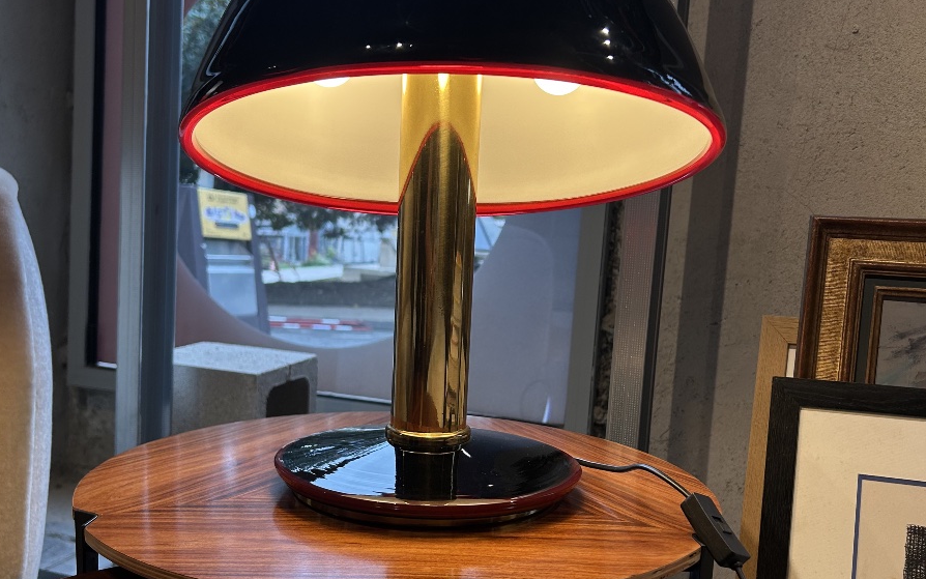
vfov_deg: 34.4
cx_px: 463
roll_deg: -4.6
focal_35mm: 37
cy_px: 327
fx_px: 934
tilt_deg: -4.6
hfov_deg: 52.7
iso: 50
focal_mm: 5.7
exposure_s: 1/383
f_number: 1.5
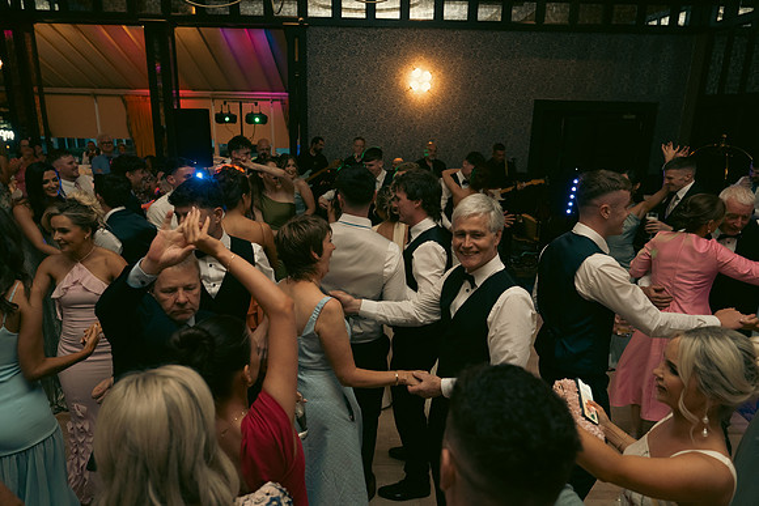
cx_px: 380
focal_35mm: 24
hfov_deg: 73.7
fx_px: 506
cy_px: 253
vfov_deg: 53.2
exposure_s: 1/200
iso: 2500
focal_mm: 24
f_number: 3.5
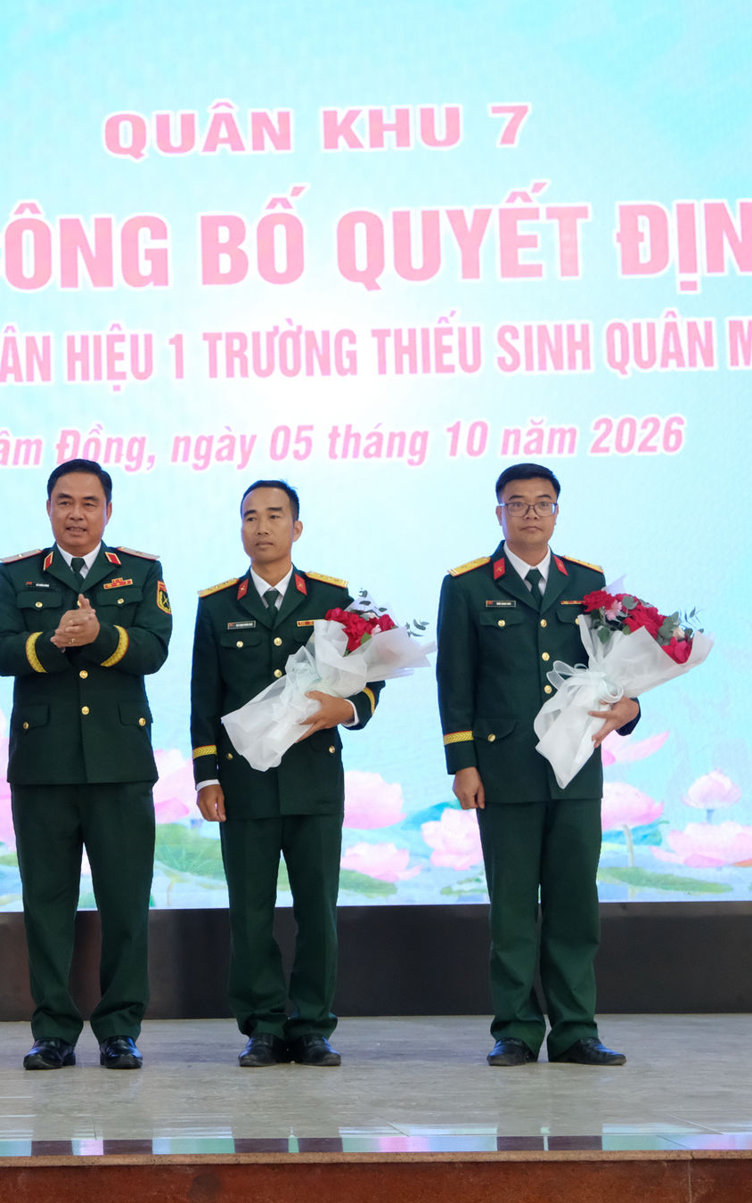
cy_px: 604
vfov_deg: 30.2
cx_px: 58
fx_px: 2229
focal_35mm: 68
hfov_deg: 18.8
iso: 3200
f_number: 4.5
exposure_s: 1/125
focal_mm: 29.2
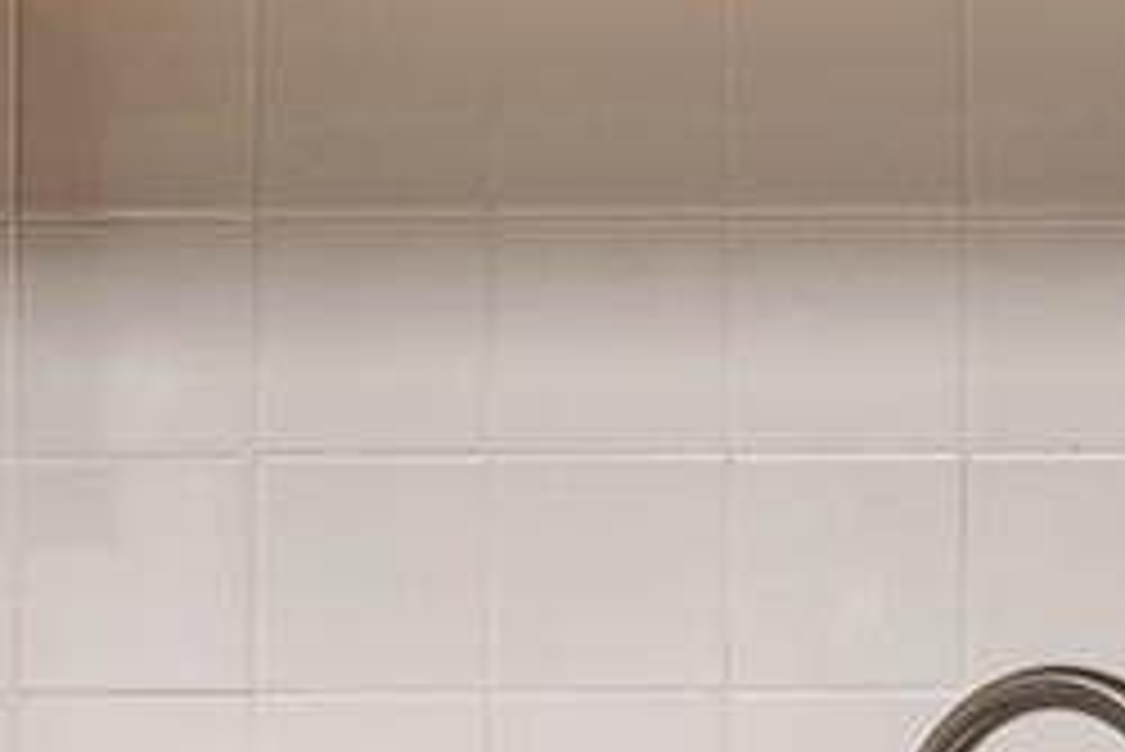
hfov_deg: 21.1
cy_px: 1135
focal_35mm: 96
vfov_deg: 13.4
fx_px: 3002
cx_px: 828
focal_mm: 10
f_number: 7.1
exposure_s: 1/4
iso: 100
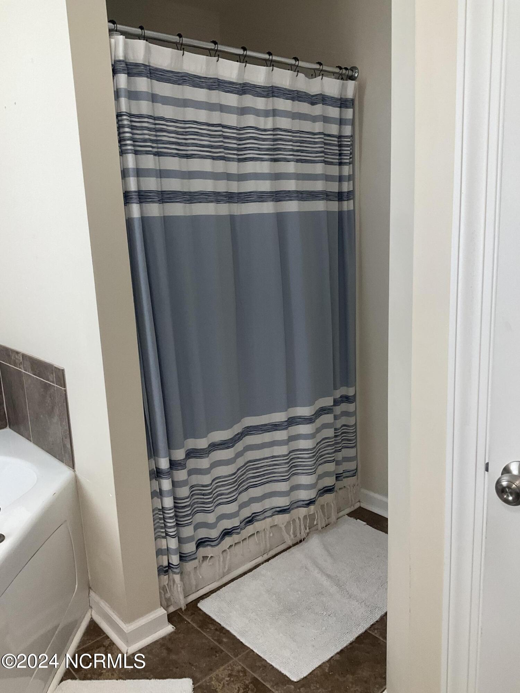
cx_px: 260
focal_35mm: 29
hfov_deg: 48.2
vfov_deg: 61.7
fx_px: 581
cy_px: 346
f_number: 1.8
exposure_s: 1/96
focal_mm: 3
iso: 64
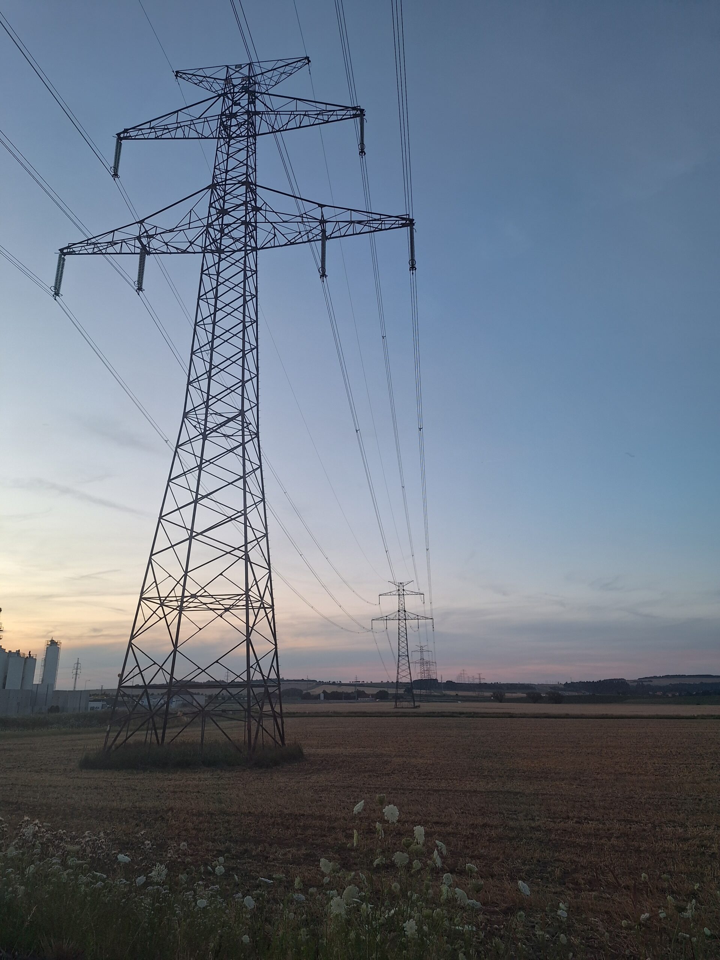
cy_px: 480
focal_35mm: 23
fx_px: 638
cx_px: 360
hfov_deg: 58.9
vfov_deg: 73.9
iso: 50
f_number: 1.8
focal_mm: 5.54
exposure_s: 1/50
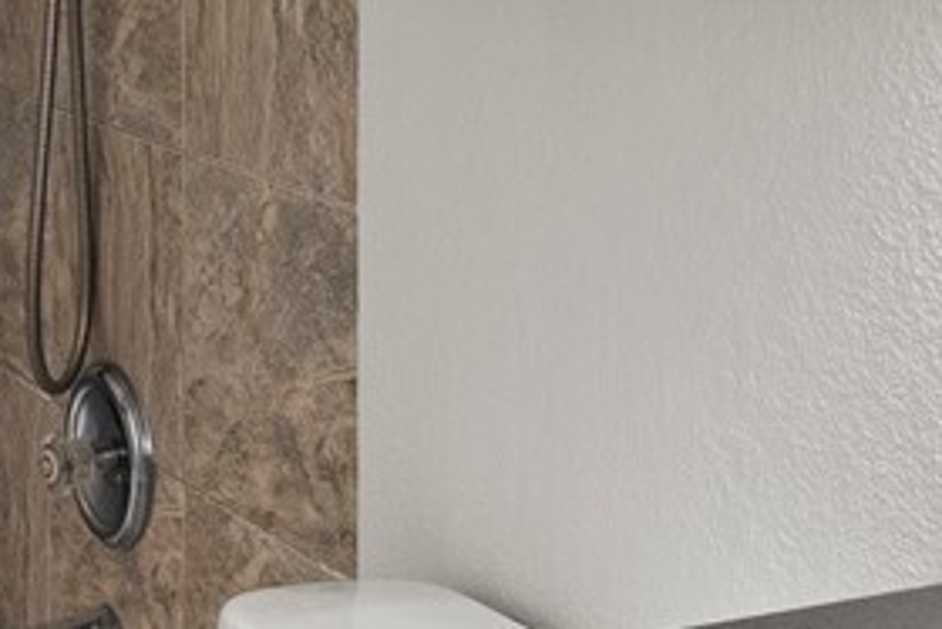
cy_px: -261
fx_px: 2539
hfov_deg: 20.4
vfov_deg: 13.4
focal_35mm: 97
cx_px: 5
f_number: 9.5
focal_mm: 16
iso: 320
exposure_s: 1/2
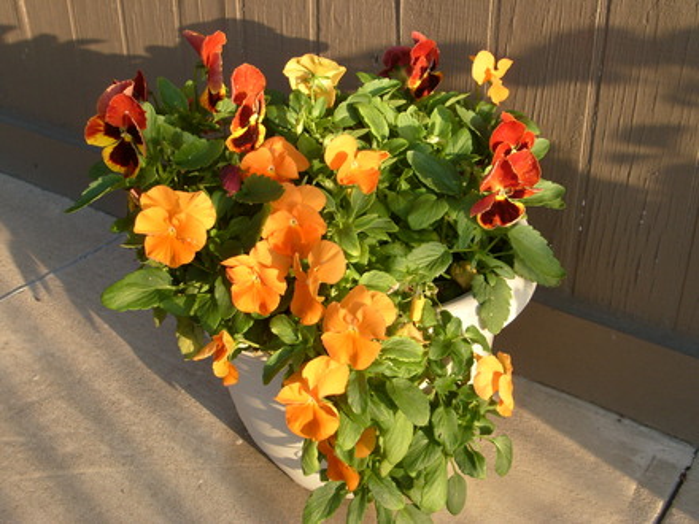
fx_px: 868
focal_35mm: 43
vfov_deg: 33.6
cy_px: 262
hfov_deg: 43.9
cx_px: 350
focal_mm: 7.2
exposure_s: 1/250
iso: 80
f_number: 3
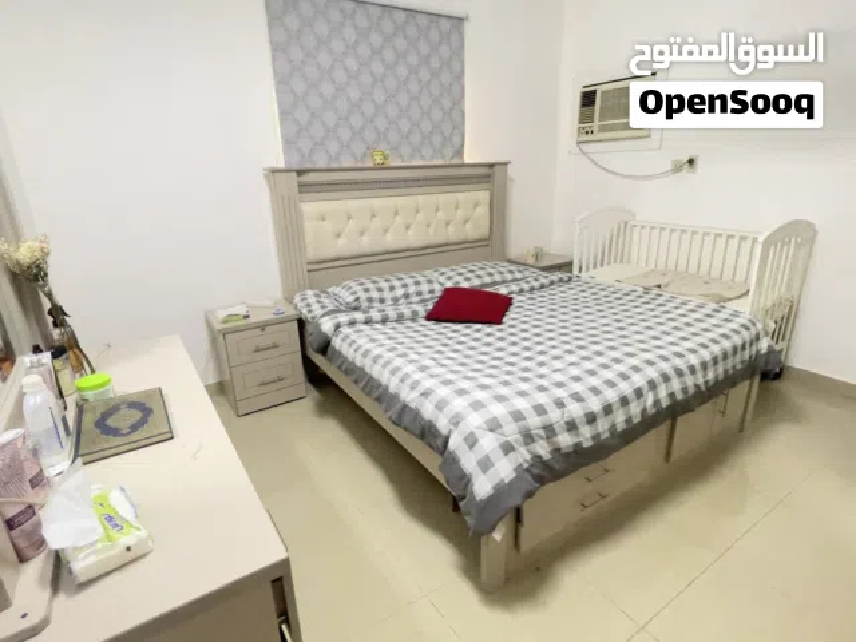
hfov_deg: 106.2
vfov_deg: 89.9
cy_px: 321
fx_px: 321
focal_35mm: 13
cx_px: 428
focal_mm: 1.54
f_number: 2.4
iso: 1600
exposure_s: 1/30
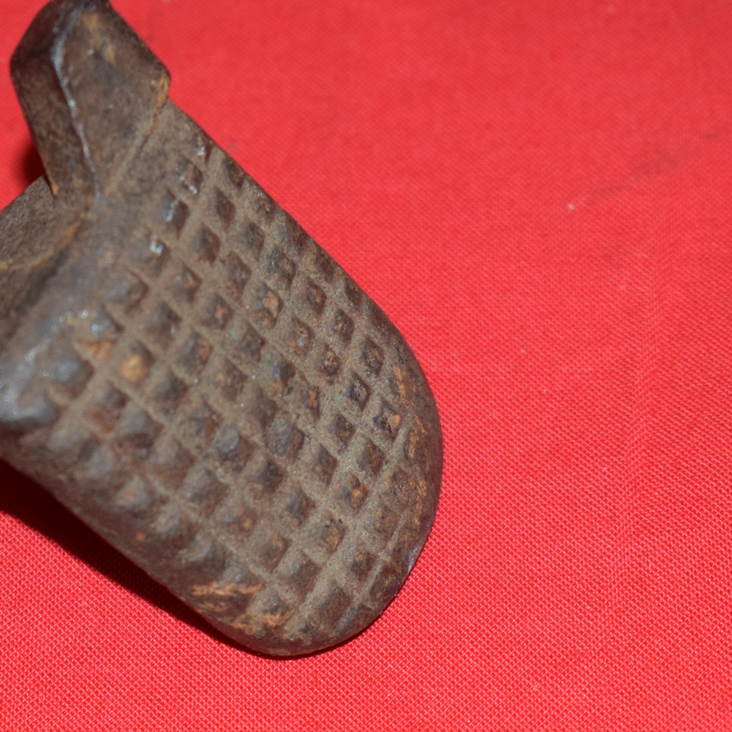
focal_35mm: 137
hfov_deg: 12.7
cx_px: 262
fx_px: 3274
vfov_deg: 12.8
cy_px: 383
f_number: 5.6
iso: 1250
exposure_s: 1/200
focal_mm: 55
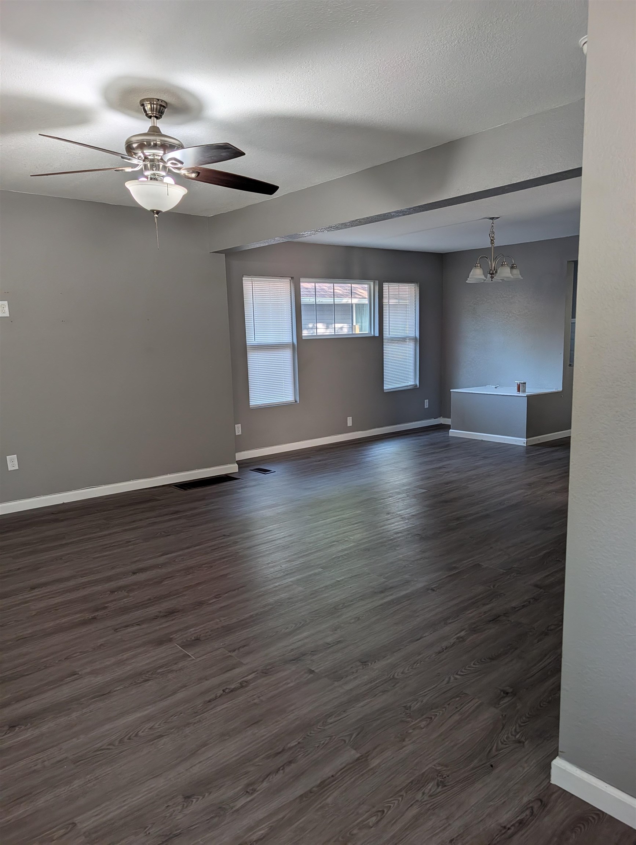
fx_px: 587
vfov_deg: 71.5
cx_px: 318
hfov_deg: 56.9
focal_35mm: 24
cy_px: 422
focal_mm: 6.9
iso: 21
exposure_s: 1/187
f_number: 1.68
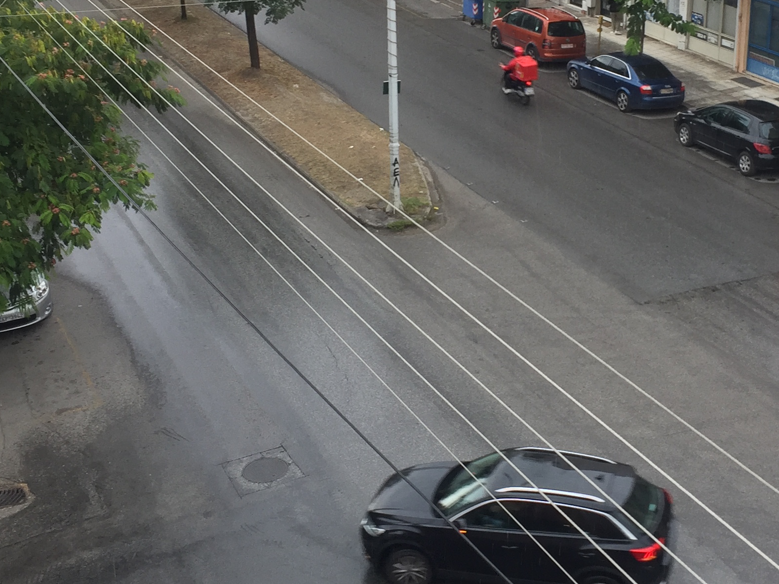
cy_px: 163
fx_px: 1350
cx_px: 470
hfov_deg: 32.1
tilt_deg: -17.3
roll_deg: -1.4
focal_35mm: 60
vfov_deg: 24.2
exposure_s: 1/100
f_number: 2.2
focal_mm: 4.15
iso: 40
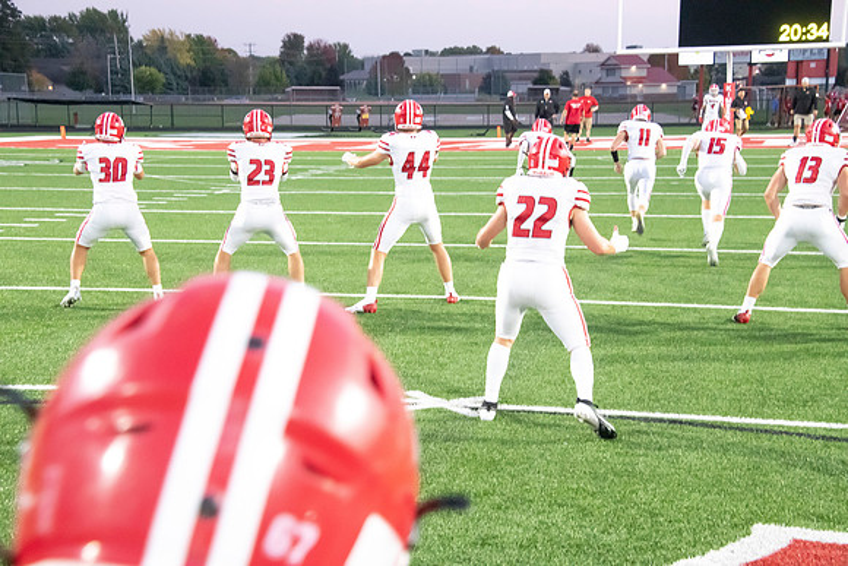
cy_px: 283
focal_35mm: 65
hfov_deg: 31.0
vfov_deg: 20.9
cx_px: 424
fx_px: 1531
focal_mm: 65
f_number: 7.1
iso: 10000
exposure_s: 1/200
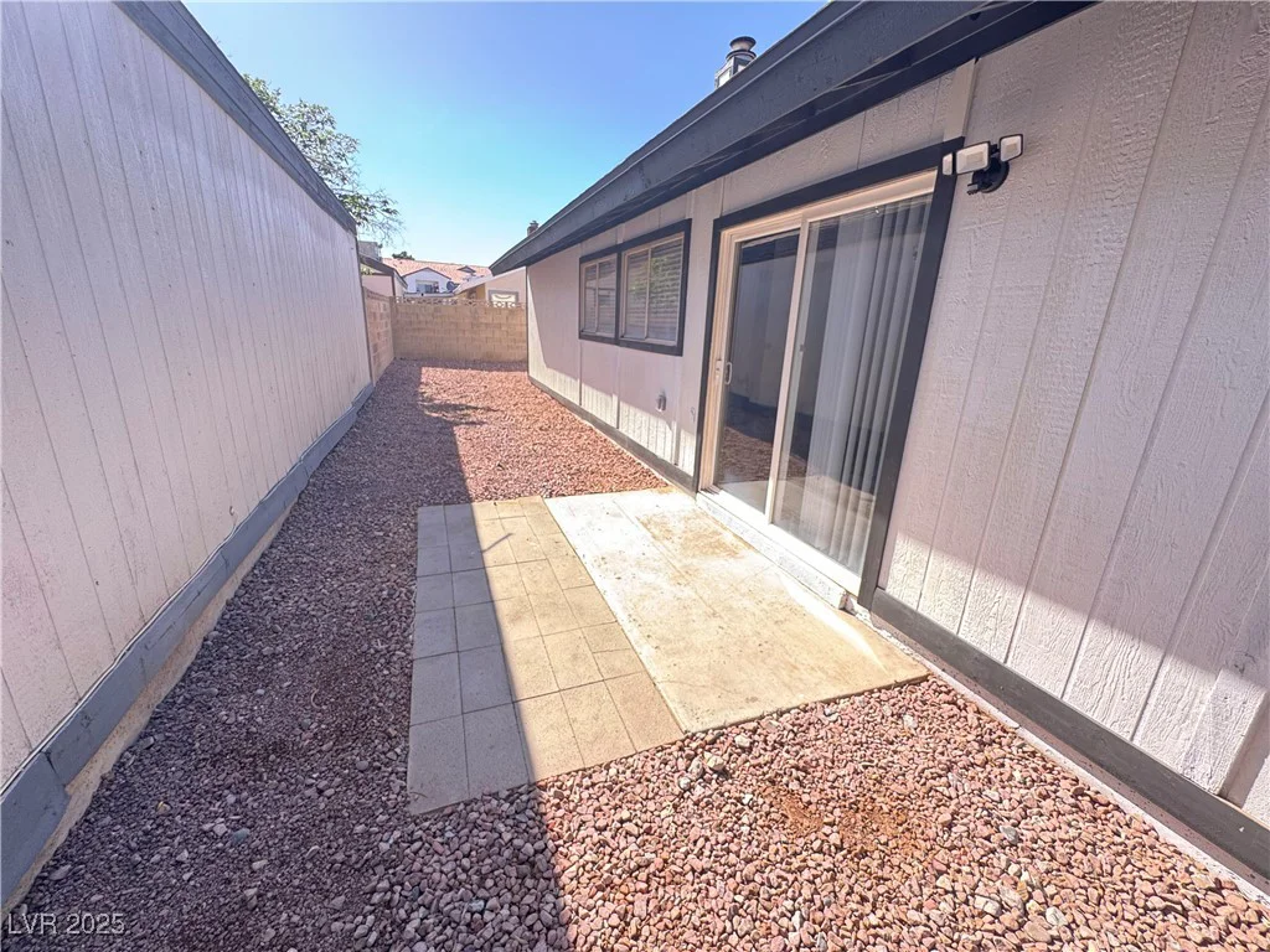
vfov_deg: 85.7
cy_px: 476
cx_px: 635
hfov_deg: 102.1
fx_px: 514
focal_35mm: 14
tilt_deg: -17.5
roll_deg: -2.9
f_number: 2.2
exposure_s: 1/130
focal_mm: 2.22
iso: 40
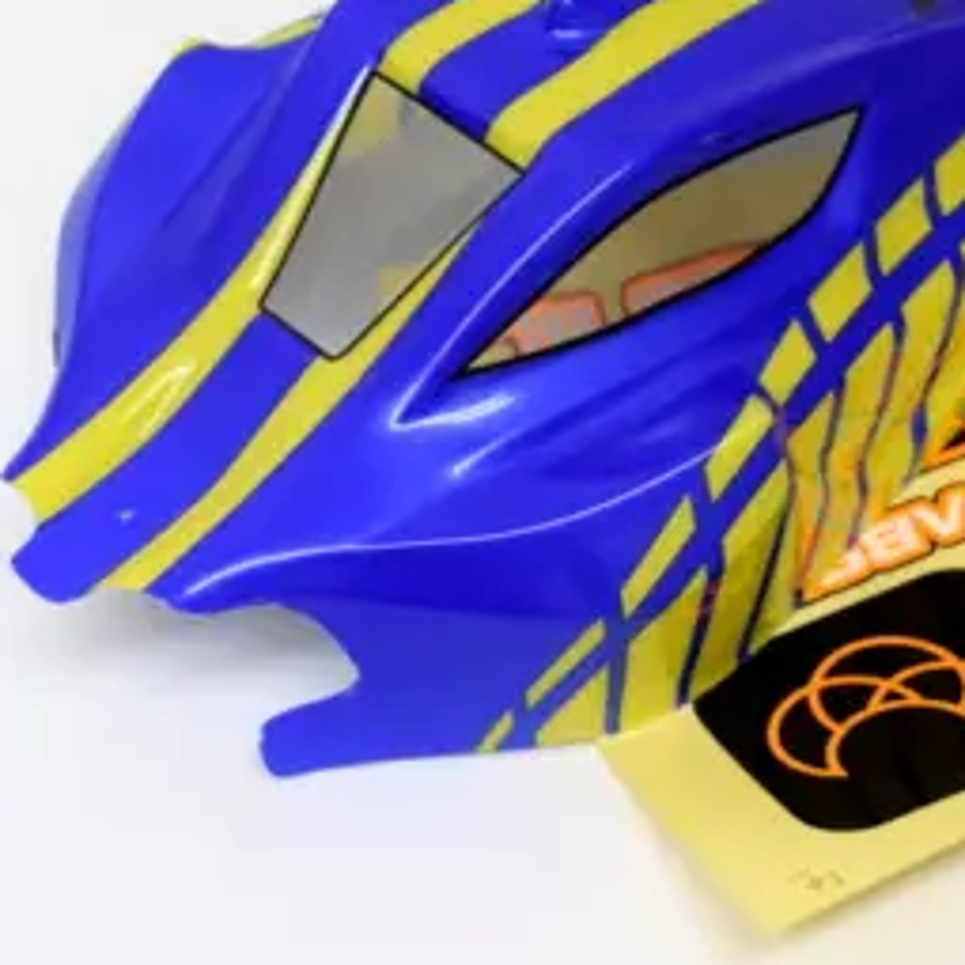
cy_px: 308
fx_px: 2460
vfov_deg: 22.1
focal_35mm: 78
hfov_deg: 22.2
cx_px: 575
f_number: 5
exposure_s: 1/100
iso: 400
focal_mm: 26
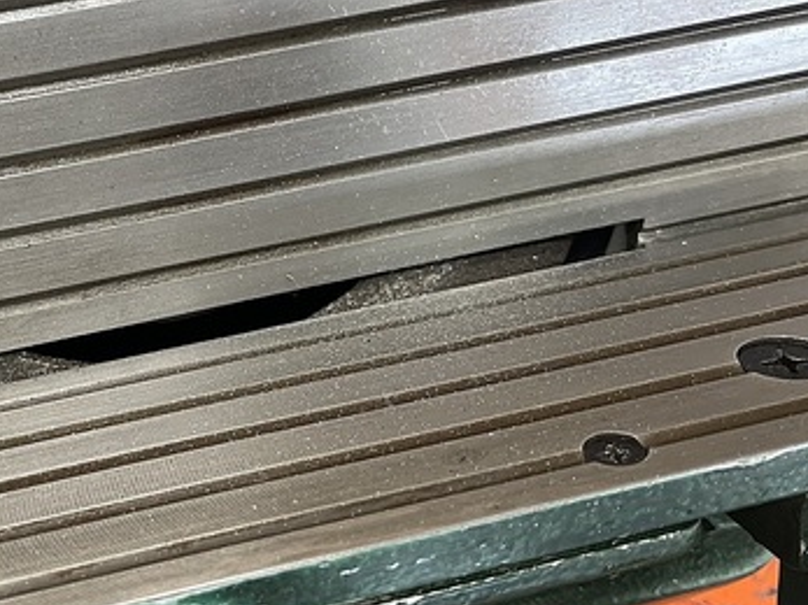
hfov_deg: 38.2
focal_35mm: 48
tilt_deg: -68.2
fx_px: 1120
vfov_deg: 30.2
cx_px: 163
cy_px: 289
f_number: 1.6
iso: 160
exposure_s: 1/60
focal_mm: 5.1
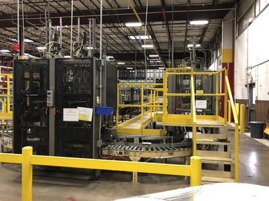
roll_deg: -0.2
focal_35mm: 28
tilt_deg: -0.8
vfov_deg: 49.7
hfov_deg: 63.4
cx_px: 134
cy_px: 100
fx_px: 218
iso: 100
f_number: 1.8
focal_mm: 4
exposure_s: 1/15
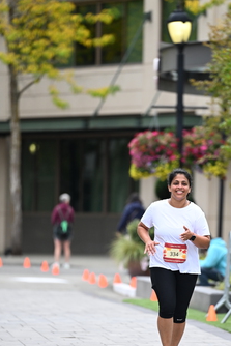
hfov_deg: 4.2
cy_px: 242
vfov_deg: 6.3
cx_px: 162
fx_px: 3163
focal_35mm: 329
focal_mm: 200
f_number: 2.8
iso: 640
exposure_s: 1/2000
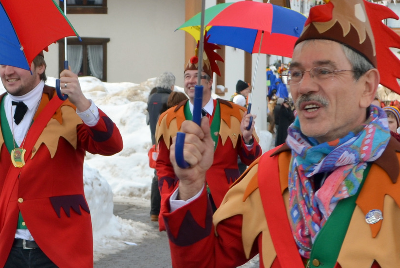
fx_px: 1101
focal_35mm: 99
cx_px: 99
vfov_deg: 13.9
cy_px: 127
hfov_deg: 20.4
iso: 100
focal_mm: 34
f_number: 7.1
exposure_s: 1/200
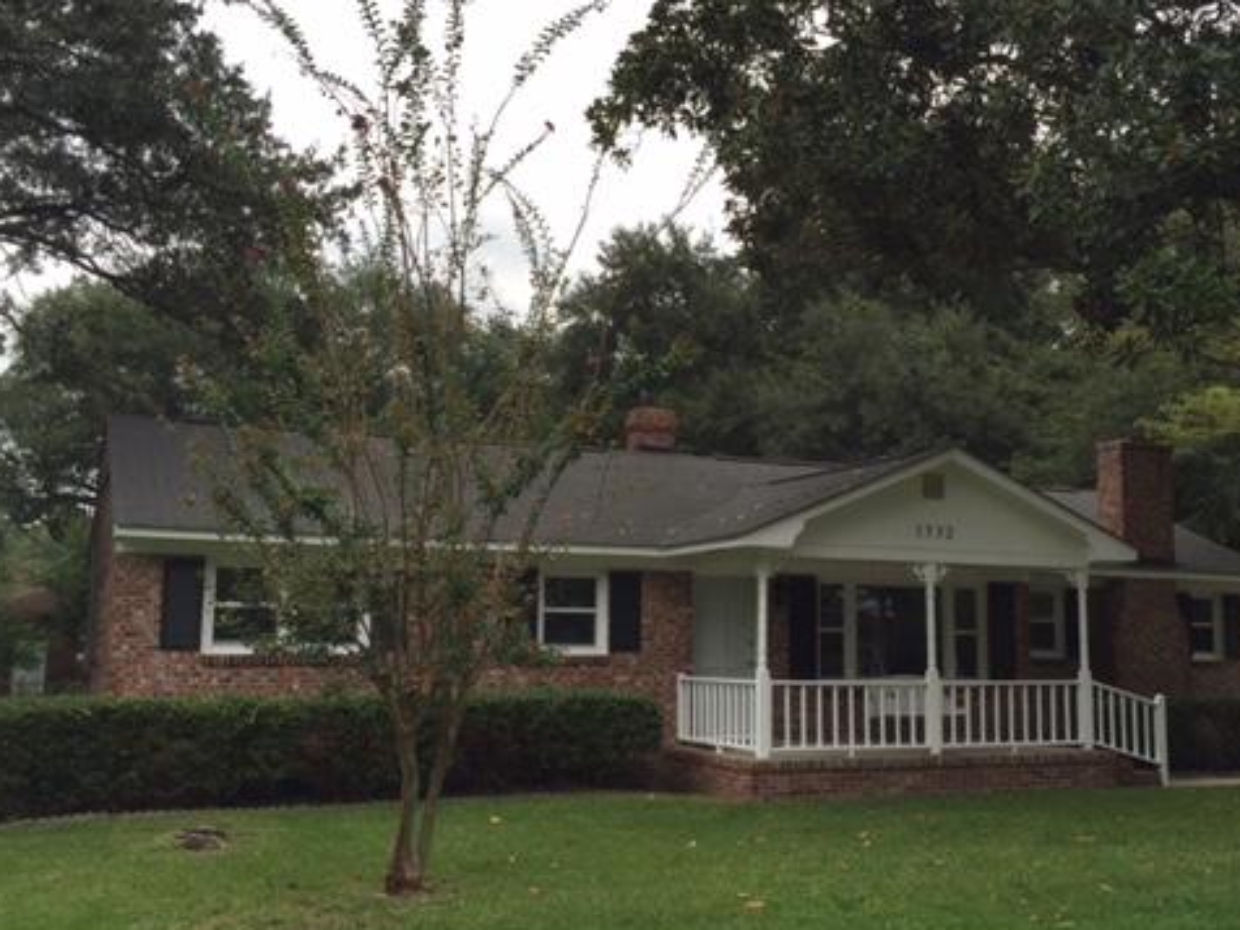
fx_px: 1397
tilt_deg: +7.2
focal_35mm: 39
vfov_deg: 36.8
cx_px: 737
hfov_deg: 47.6
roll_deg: -3.0
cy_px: 456
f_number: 2.2
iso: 32
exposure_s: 1/694
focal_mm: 4.15
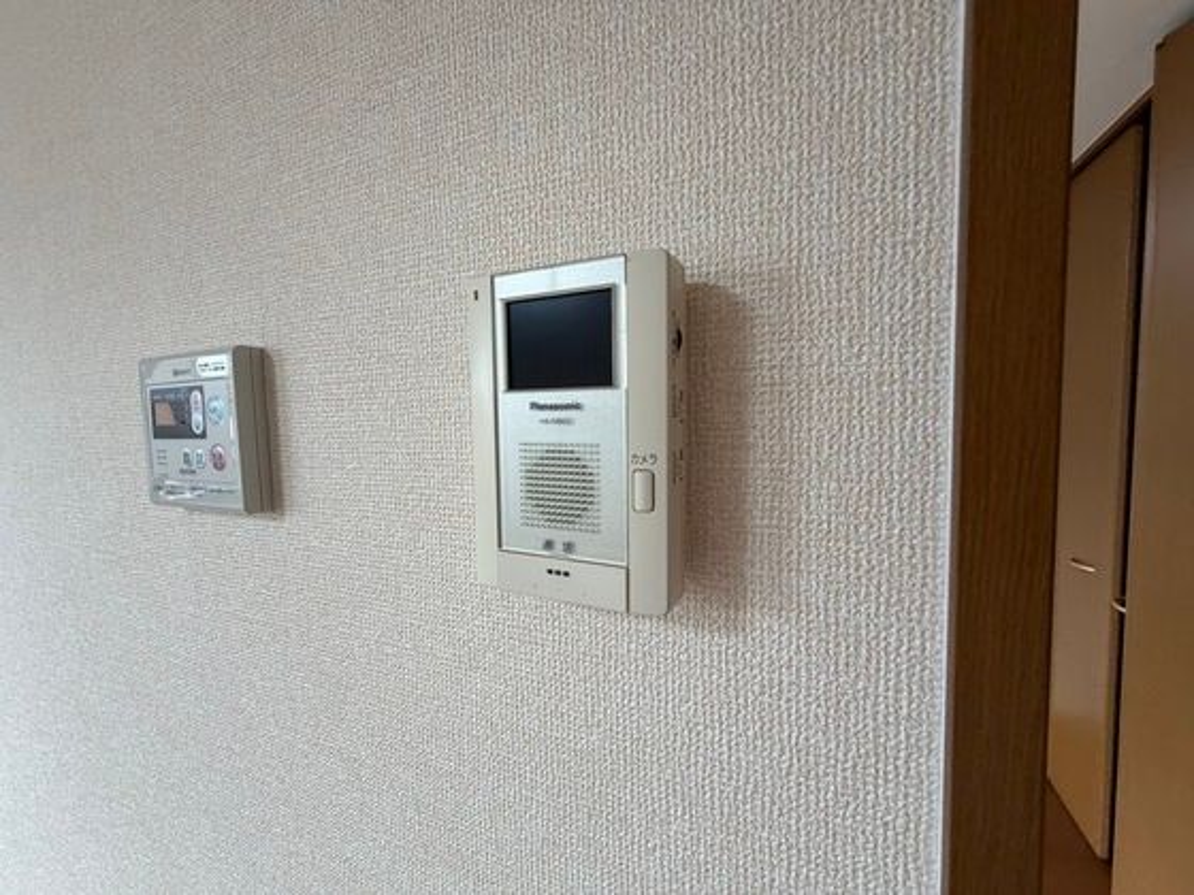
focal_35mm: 14
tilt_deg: -4.4
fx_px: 483
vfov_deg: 85.7
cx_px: 597
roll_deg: +1.4
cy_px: 448
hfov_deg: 102.1
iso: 250
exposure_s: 1/121
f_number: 2.2
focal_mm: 2.22
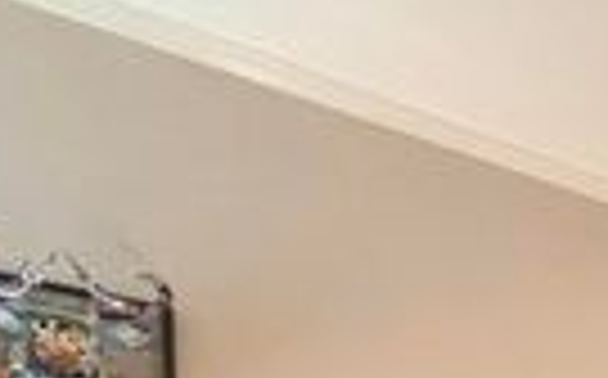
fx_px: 910
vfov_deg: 18.2
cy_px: 695
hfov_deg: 22.9
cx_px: 1063
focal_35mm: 55
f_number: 2.2
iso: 200
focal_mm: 2.22
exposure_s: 1/60
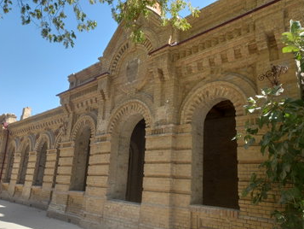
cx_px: 145
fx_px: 246
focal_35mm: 28
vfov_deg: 49.7
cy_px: 127
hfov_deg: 63.4
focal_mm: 4.6
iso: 25
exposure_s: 1/187
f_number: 2
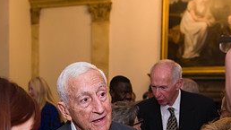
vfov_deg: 17.1
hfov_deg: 30.5
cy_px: 127
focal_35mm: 69
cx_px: 92
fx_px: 423
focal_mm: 27
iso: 1000
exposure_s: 1/100
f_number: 3.2
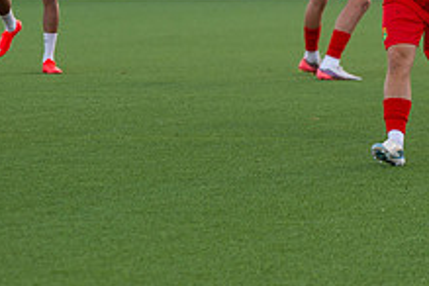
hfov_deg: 5.3
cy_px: 6
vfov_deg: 3.6
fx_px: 4588
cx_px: 370
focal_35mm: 385
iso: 400
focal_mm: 140
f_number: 3.2
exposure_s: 1/400
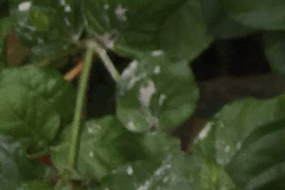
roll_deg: -1.9
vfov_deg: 7.9
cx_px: 673
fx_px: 1243
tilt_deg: -10.9
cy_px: -319
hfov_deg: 11.1
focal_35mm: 157
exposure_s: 1/162
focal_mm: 4.15
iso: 32
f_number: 2.2
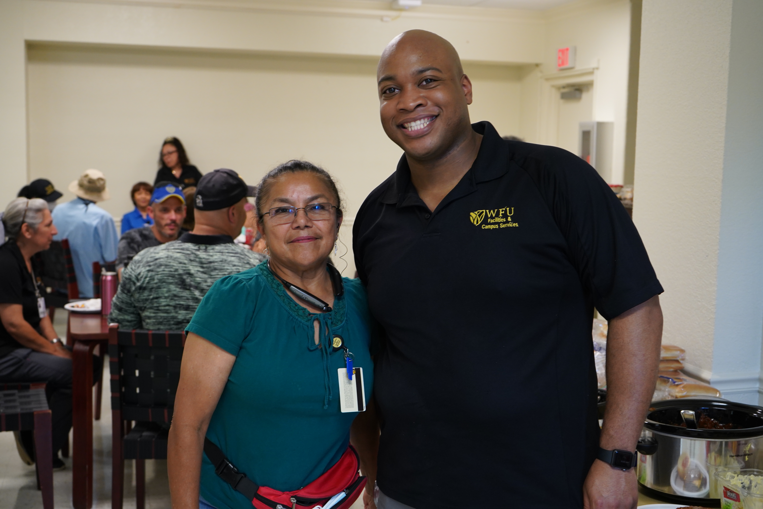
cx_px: 382
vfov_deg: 31.2
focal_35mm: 43
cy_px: 254
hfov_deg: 45.4
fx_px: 911
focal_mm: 43
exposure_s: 1/80
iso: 1600
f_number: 5.6
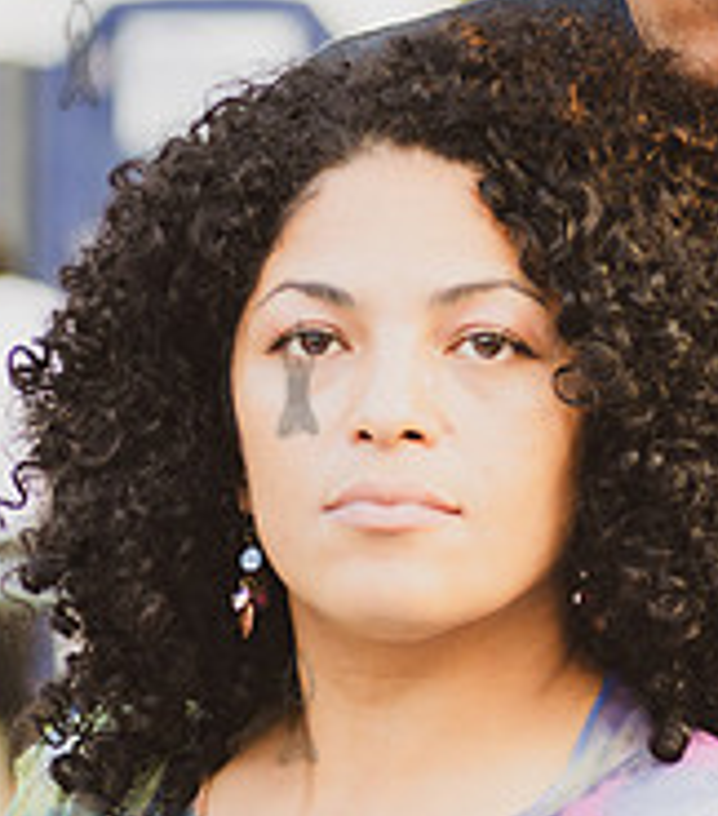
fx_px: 7131
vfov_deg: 6.5
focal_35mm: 284
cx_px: 812
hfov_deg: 5.7
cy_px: 541
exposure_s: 1/160
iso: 500
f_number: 4.5
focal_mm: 86
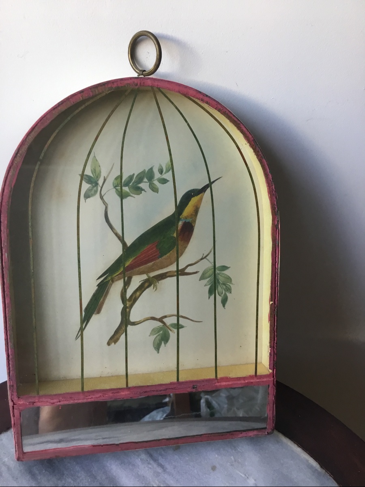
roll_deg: -3.6
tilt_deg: -32.0
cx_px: 182
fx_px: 436
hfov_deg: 45.4
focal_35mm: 31
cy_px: 244
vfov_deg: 58.4
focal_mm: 3.3
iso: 25
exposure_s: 1/33
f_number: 2.4
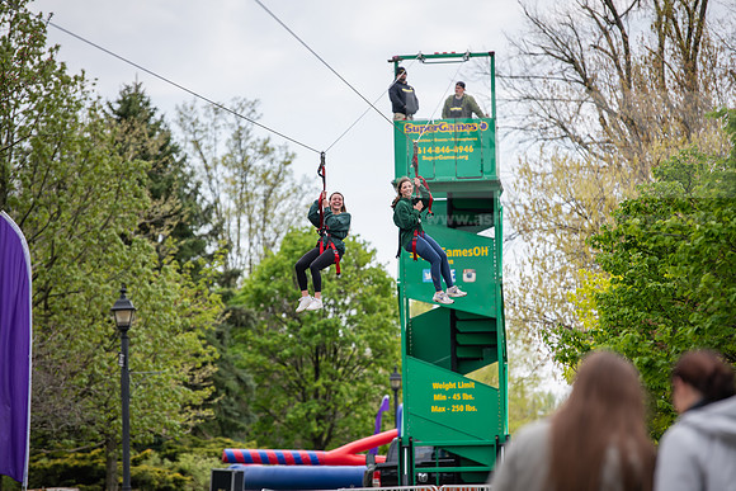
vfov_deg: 7.4
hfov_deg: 11.1
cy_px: 246
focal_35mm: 185
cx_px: 368
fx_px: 3783
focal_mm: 185
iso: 160
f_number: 4
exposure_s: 1/800
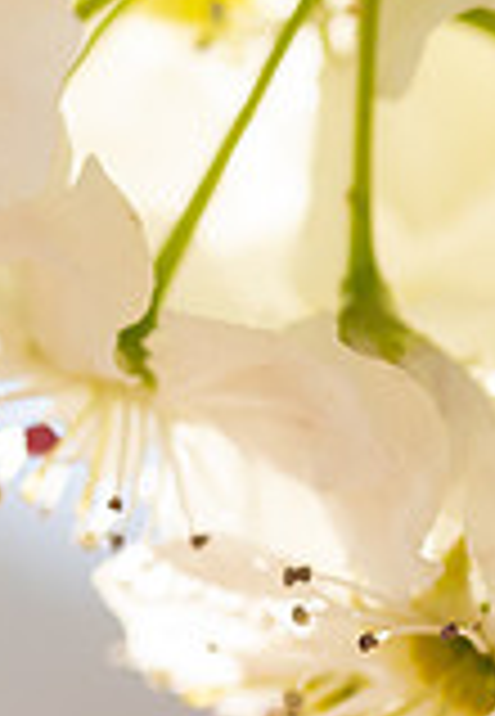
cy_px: 395
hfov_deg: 5.3
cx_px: -721
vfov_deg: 7.9
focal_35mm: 258
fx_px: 5188
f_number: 7.1
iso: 500
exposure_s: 1/640
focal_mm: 60
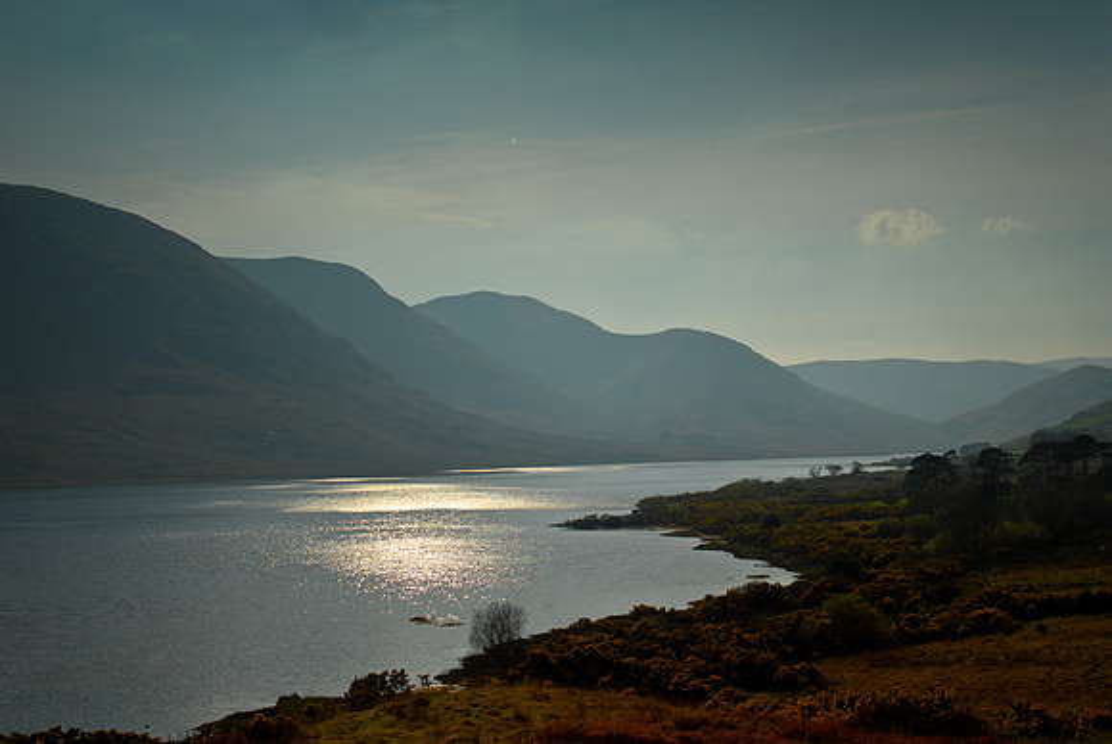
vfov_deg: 28.1
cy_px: 372
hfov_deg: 41.1
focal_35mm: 48
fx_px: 1484
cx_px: 556
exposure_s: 1/400
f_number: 7.1
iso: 100
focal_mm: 32
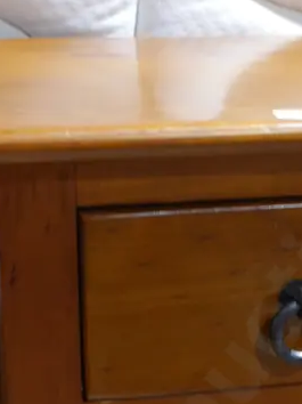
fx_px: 1281
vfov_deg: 17.6
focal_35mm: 110
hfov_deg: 13.4
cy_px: 365
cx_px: 244
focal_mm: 19
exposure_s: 1/60
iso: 1000
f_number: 4.5
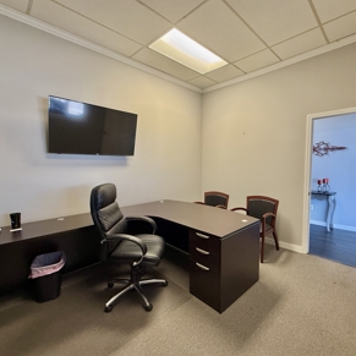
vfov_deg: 84.0
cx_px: 190
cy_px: 179
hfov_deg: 83.9
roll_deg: +0.0
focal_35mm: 17
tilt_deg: -2.9
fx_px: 198
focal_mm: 2.22
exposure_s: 1/60
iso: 200
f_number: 2.2
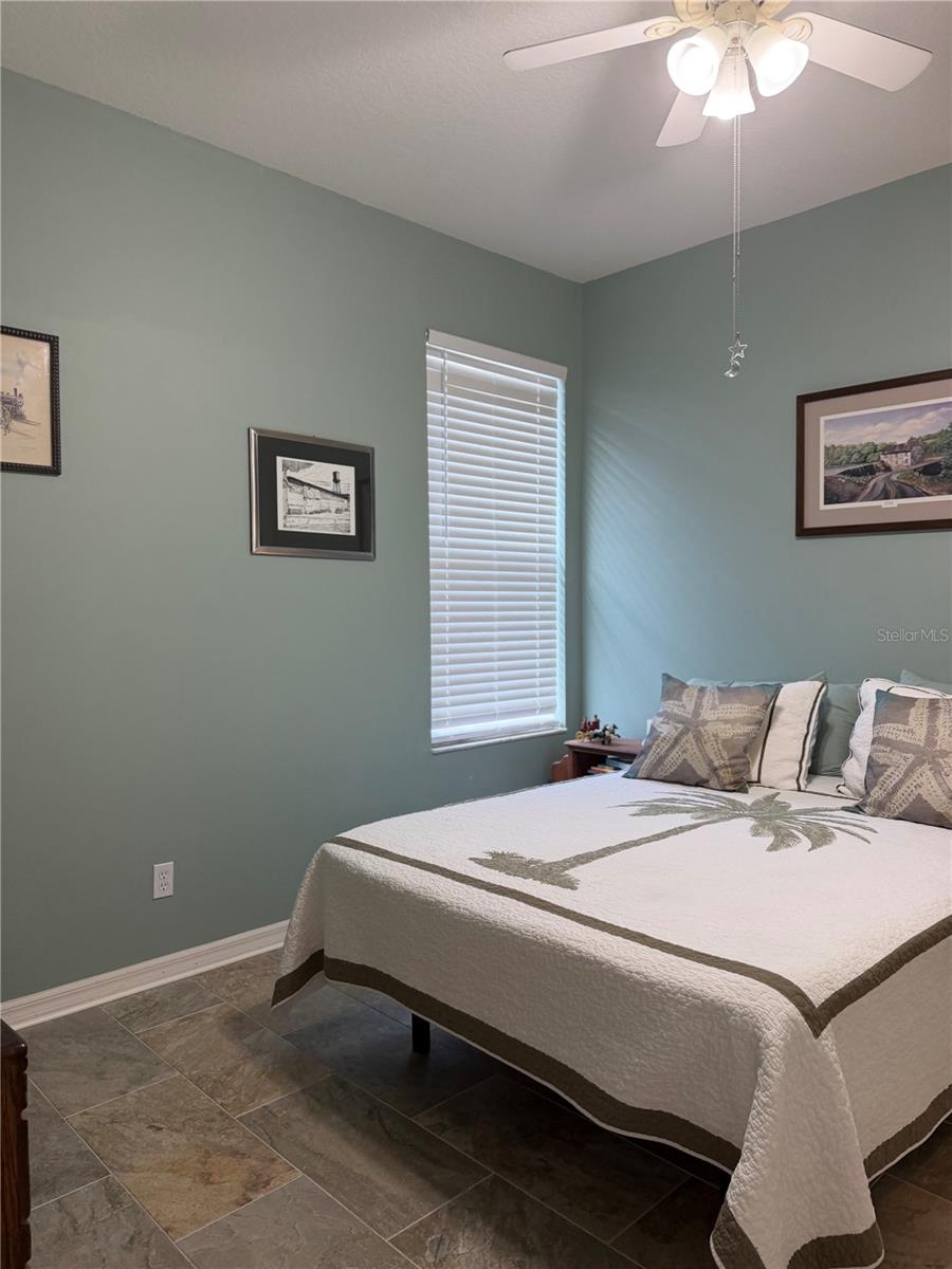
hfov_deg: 56.8
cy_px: 634
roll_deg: -0.1
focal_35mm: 24
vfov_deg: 71.6
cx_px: 476
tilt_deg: -3.7
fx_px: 880
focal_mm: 6.76
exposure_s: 1/120
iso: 160
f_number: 1.78
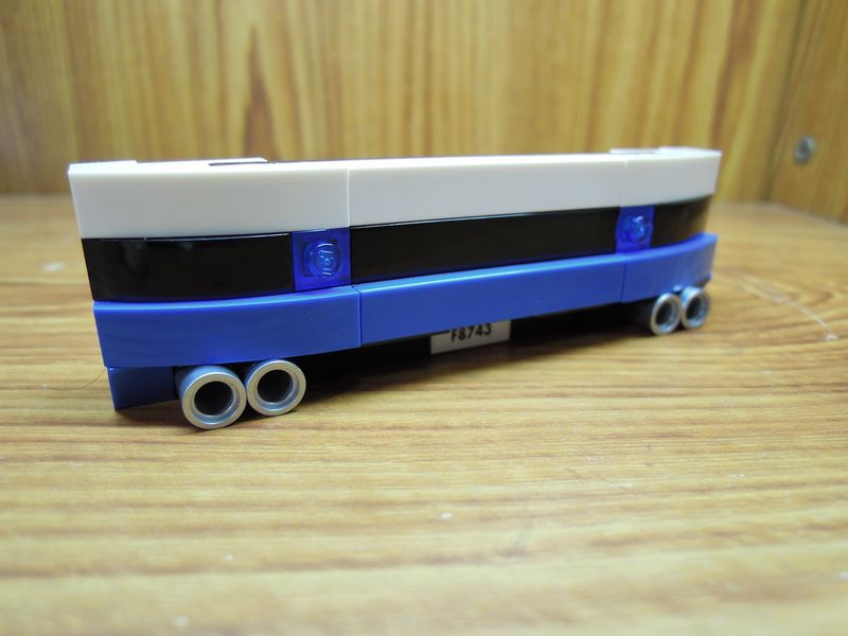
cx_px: 424
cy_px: 318
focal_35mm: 24
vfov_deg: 56.8
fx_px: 588
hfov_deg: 71.6
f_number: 1.8
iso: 180
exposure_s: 1/30
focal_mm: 4.3
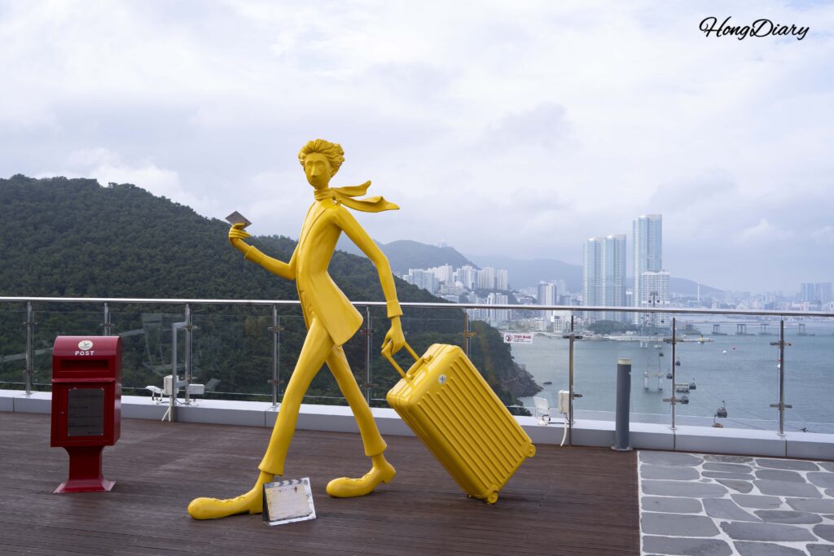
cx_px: 417
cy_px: 278
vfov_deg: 40.0
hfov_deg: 57.2
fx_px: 765
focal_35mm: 33
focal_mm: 33
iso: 100
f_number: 10
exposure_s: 1/125
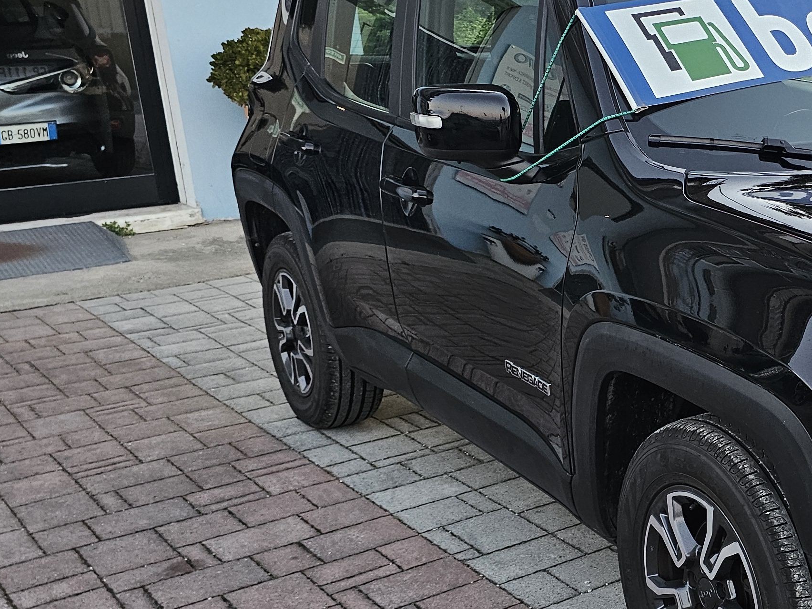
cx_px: 873
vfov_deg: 27.0
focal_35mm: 54
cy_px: 356
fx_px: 1267
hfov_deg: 31.8
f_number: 1.7
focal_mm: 6.3
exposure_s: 1/100
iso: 320
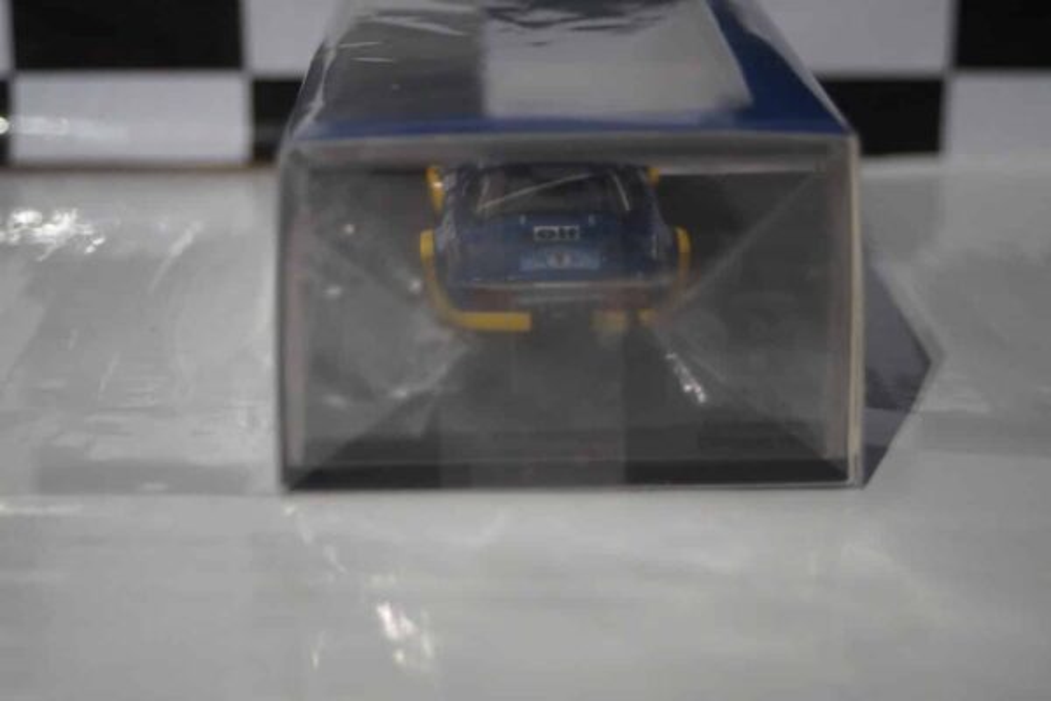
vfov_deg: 20.2
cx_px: 526
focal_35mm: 68
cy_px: 350
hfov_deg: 29.9
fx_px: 1970
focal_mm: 45
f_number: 4.5
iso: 1600
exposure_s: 1/160
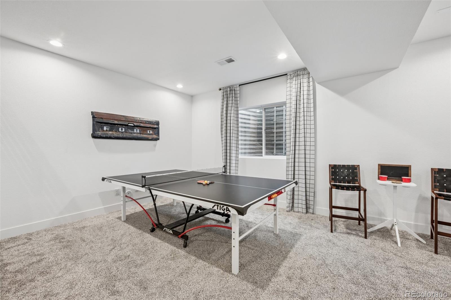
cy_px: 150
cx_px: 226
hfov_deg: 100.4
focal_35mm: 15
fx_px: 188
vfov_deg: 77.3
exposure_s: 1.6
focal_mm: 15
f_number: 11
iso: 100
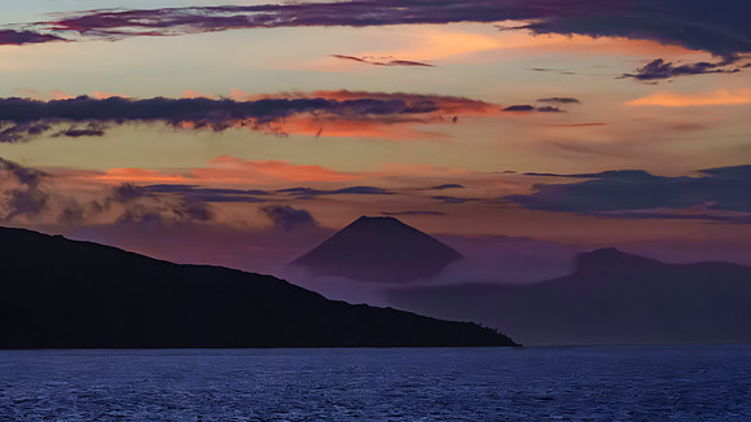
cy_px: 225
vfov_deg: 6.1
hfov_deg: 10.8
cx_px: 354
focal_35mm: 200
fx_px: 3984
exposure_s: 1/800
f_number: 6.3
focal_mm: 110
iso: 5000
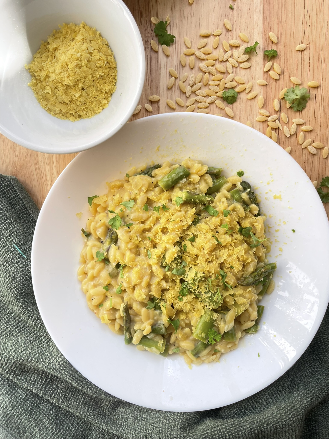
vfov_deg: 67.3
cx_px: 164
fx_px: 329
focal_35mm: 26
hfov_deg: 53.1
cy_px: 220
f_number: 1.6
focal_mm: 4.2
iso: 32
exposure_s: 1/267
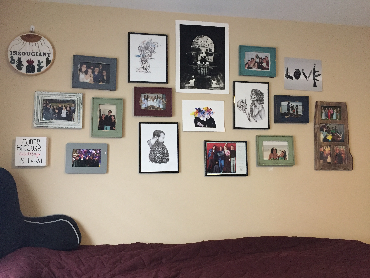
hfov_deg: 61.7
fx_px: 310
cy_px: 139
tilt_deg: +5.6
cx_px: 185
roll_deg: +0.3
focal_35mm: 29
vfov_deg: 48.2
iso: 250
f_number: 2.2
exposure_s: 1/15
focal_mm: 4.15
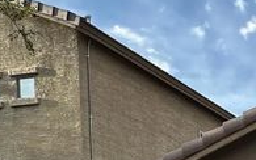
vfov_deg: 14.1
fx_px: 544
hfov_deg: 22.0
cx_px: 383
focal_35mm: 78
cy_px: 321
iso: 40
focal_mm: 2.22
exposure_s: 1/363
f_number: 2.2
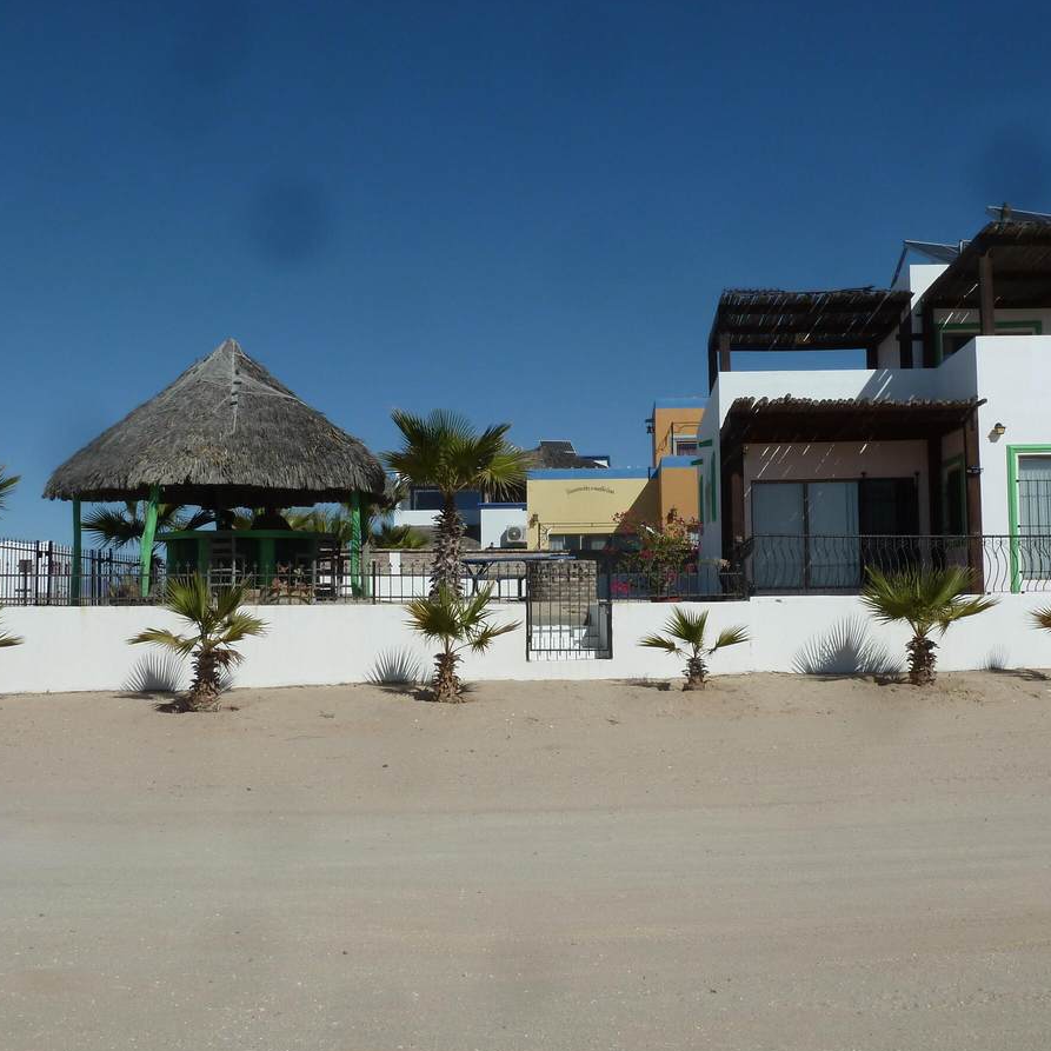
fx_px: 1305
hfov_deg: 43.8
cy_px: 521
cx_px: 590
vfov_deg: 43.9
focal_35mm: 38
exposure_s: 1/1000
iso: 80
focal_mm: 5
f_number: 5.6
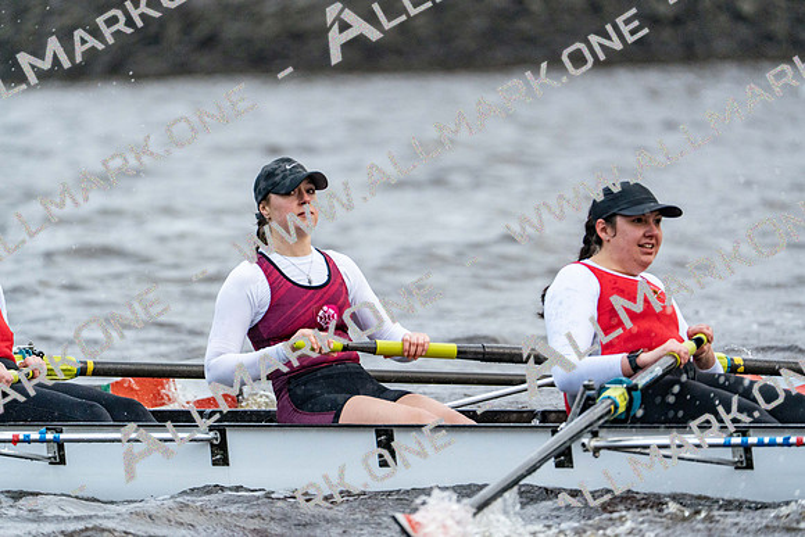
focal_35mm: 474
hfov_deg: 4.3
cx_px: 402
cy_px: 268
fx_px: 10601
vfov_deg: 2.9
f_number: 6.3
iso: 4000
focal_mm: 474
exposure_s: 1/1600
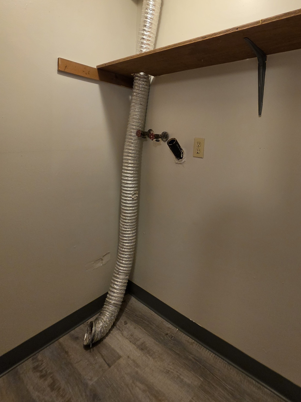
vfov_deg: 85.9
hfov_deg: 69.8
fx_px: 209
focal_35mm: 18
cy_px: 149
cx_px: 198
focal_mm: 2.2
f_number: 1.9
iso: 250
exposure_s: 1/60
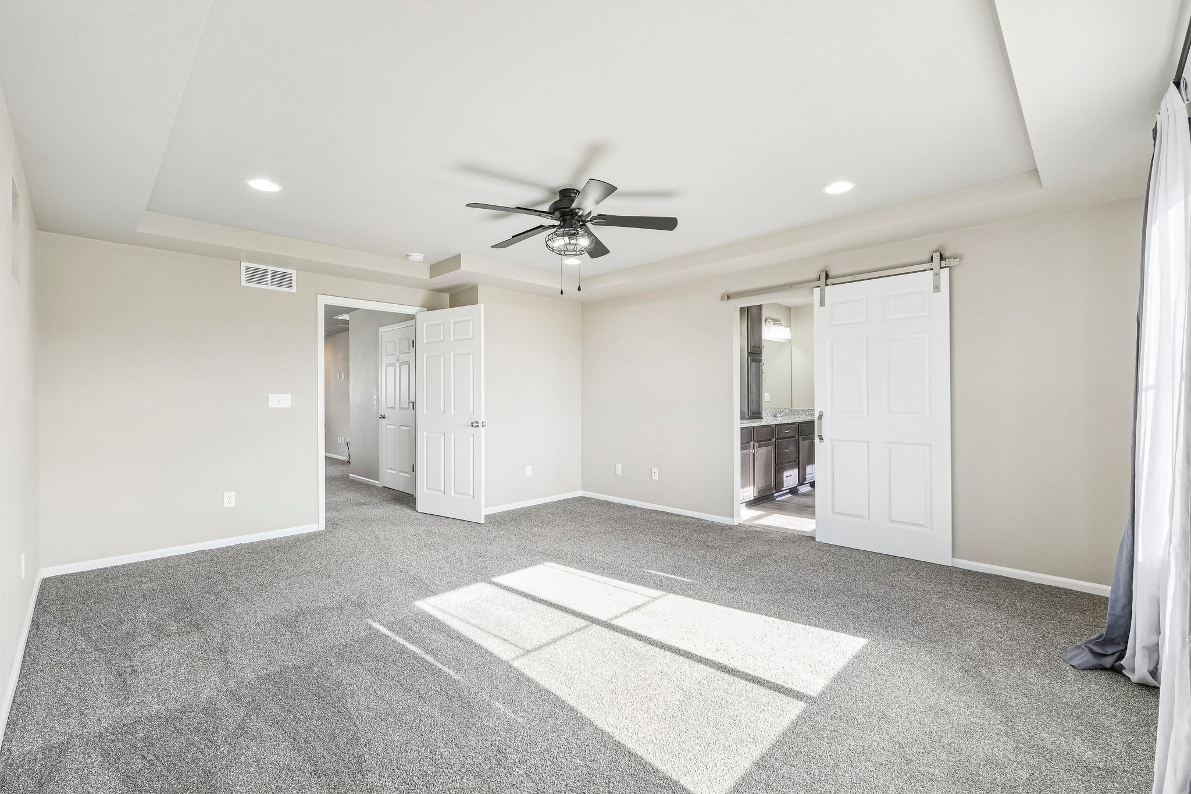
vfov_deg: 77.3
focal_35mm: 15
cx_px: 596
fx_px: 496
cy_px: 397
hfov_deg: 100.4
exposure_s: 1/8
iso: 800
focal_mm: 10
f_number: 8
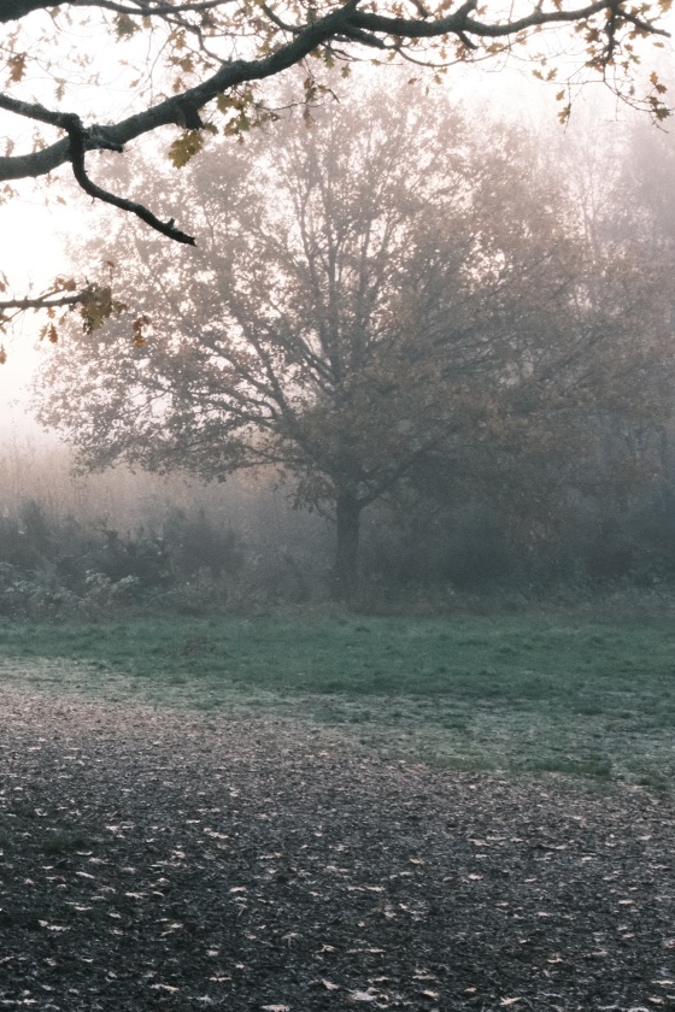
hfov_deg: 19.3
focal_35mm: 65
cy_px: 578
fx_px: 1828
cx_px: -211
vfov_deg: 30.9
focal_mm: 23.5
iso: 3200
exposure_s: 1/100
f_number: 11
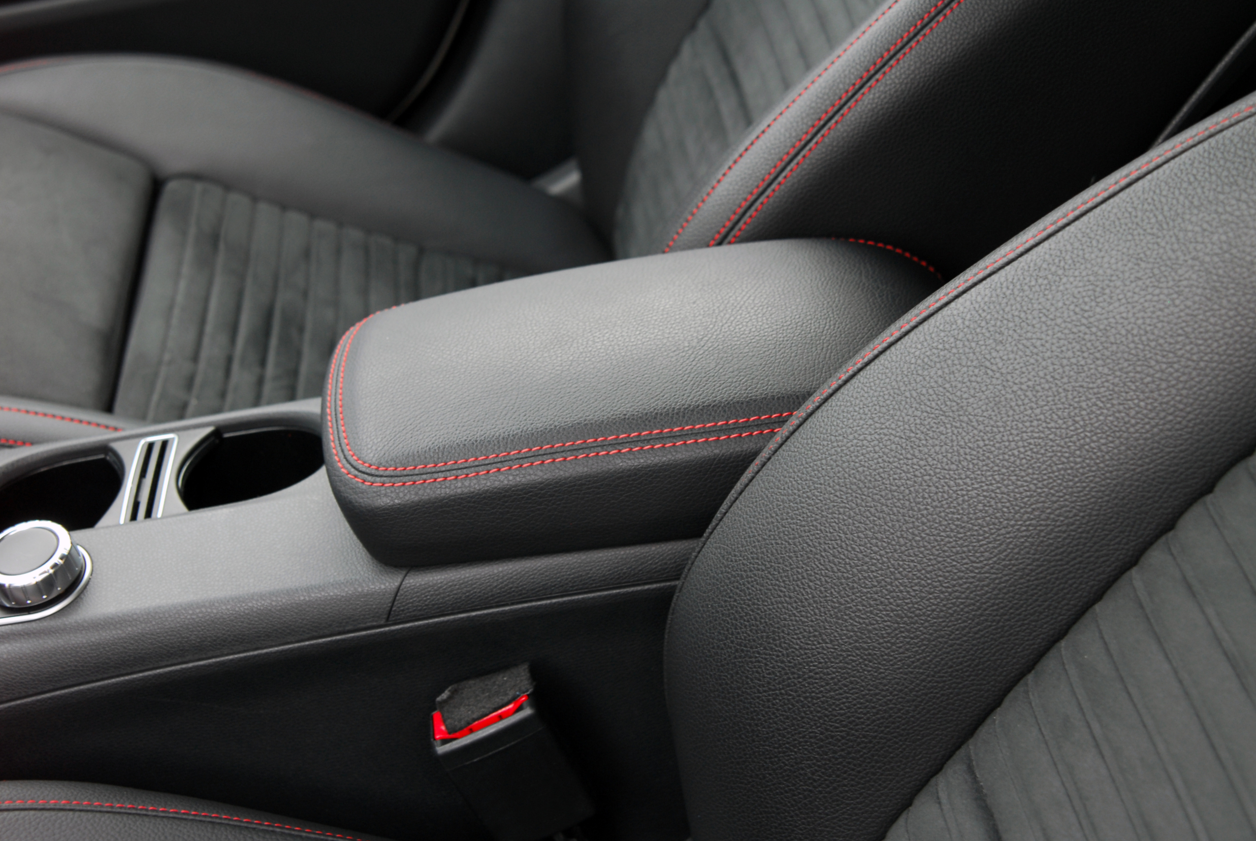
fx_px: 2061
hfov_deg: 33.9
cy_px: 427
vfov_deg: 23.1
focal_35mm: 59
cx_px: 630
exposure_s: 1/25
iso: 320
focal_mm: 38
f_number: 5
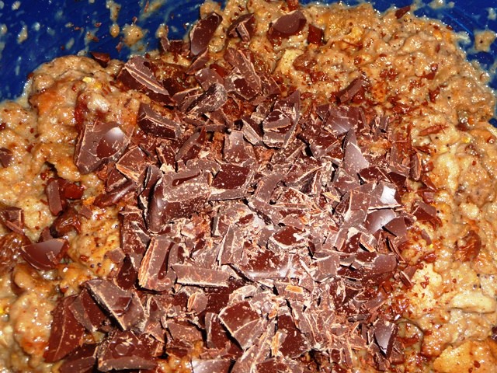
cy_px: 186
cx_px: 248
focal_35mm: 45
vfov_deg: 32.2
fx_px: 646
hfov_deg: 42.1
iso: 100
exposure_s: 1/30
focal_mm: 7.6
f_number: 4.1
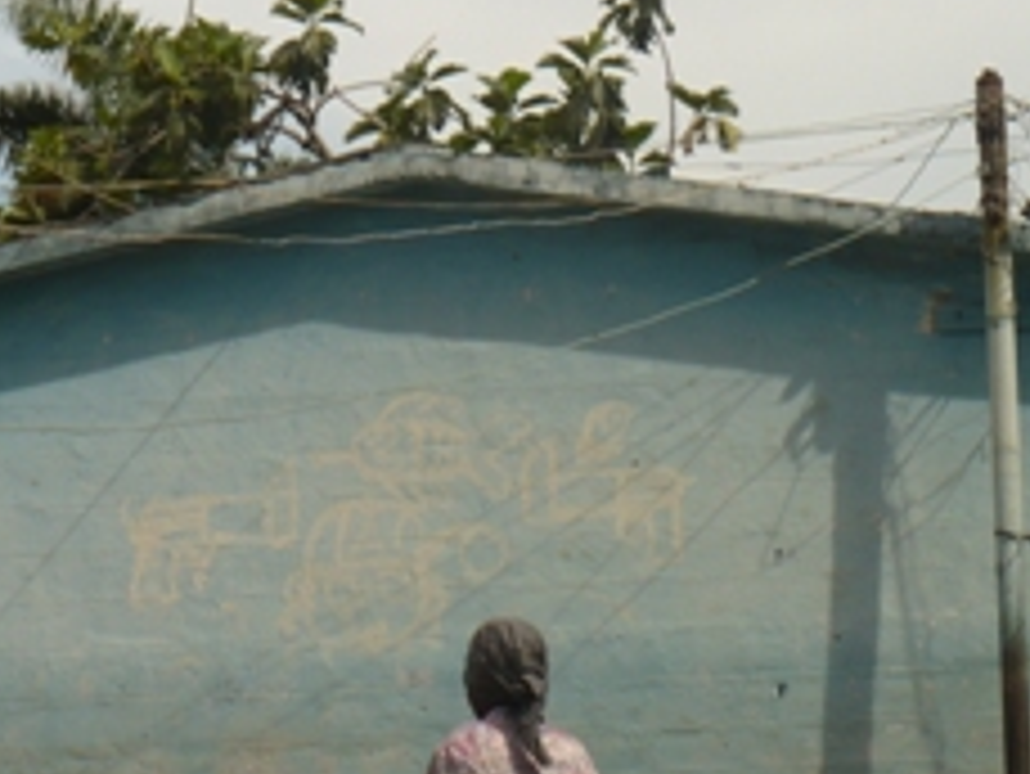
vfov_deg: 7.7
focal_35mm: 192
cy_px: 405
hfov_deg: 10.3
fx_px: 5716
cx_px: 684
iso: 100
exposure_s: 1/1000
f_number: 3.5
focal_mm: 16.1
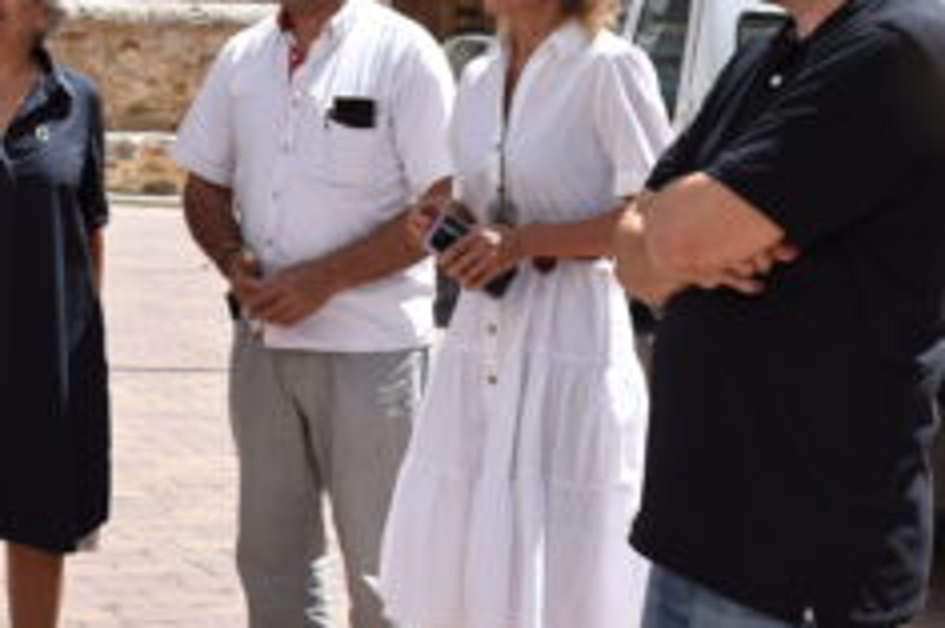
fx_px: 2387
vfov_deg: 15.0
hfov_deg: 21.7
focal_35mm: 91
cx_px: 24
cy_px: 284
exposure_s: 1/320
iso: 200
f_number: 9
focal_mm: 24
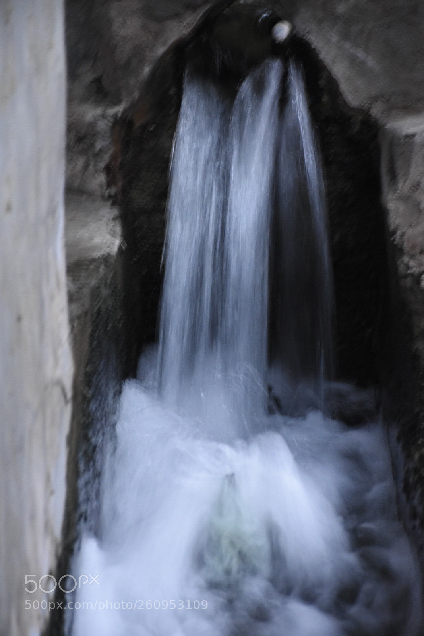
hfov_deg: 9.6
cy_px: 318
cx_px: 212
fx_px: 2517
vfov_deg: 14.4
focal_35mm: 142
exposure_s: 1/8
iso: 2500
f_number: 6.3
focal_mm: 95
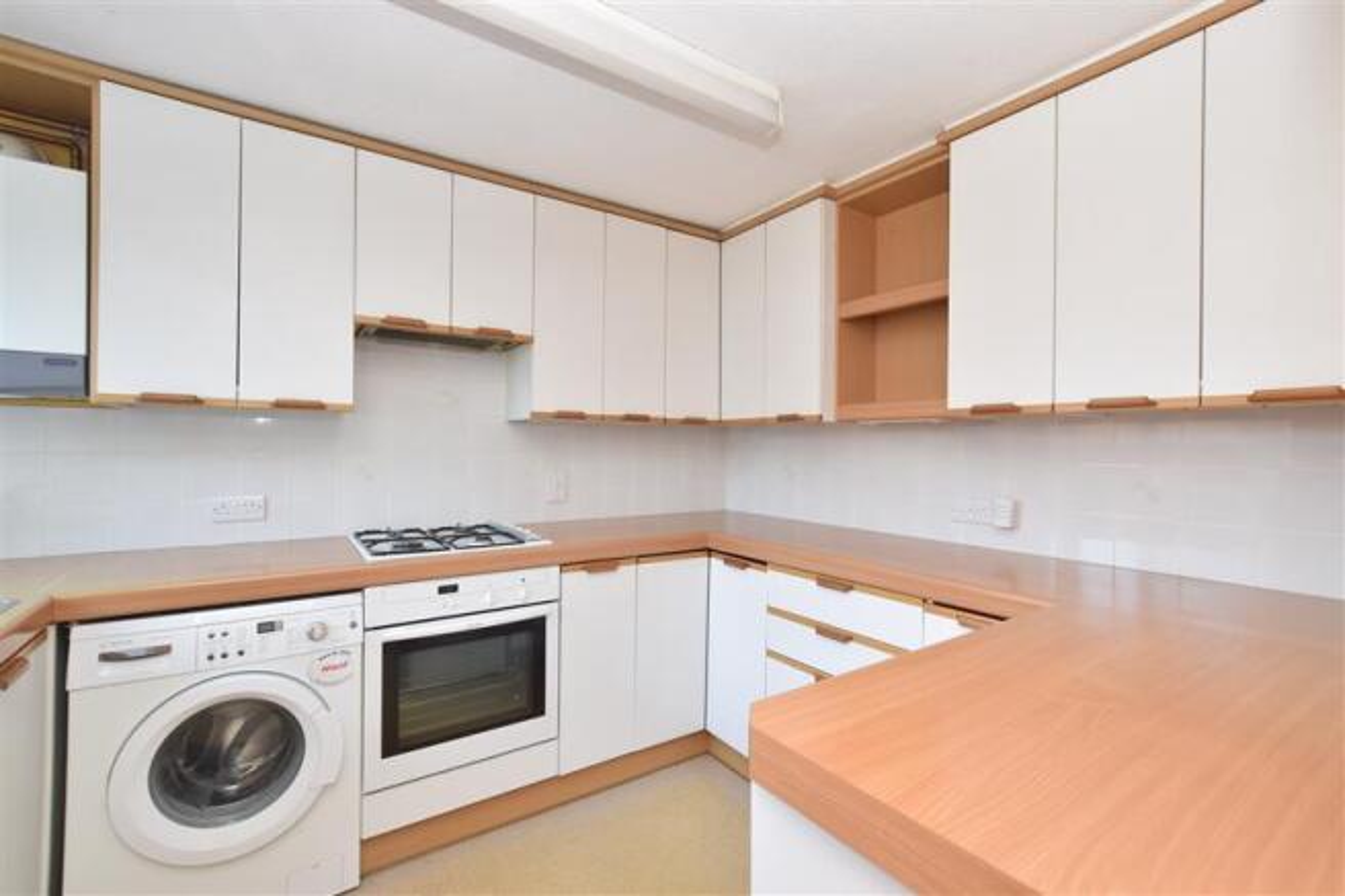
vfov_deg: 77.3
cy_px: 448
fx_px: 560
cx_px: 672
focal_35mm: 15
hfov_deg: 100.4
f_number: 8
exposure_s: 1/13
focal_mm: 10
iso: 400
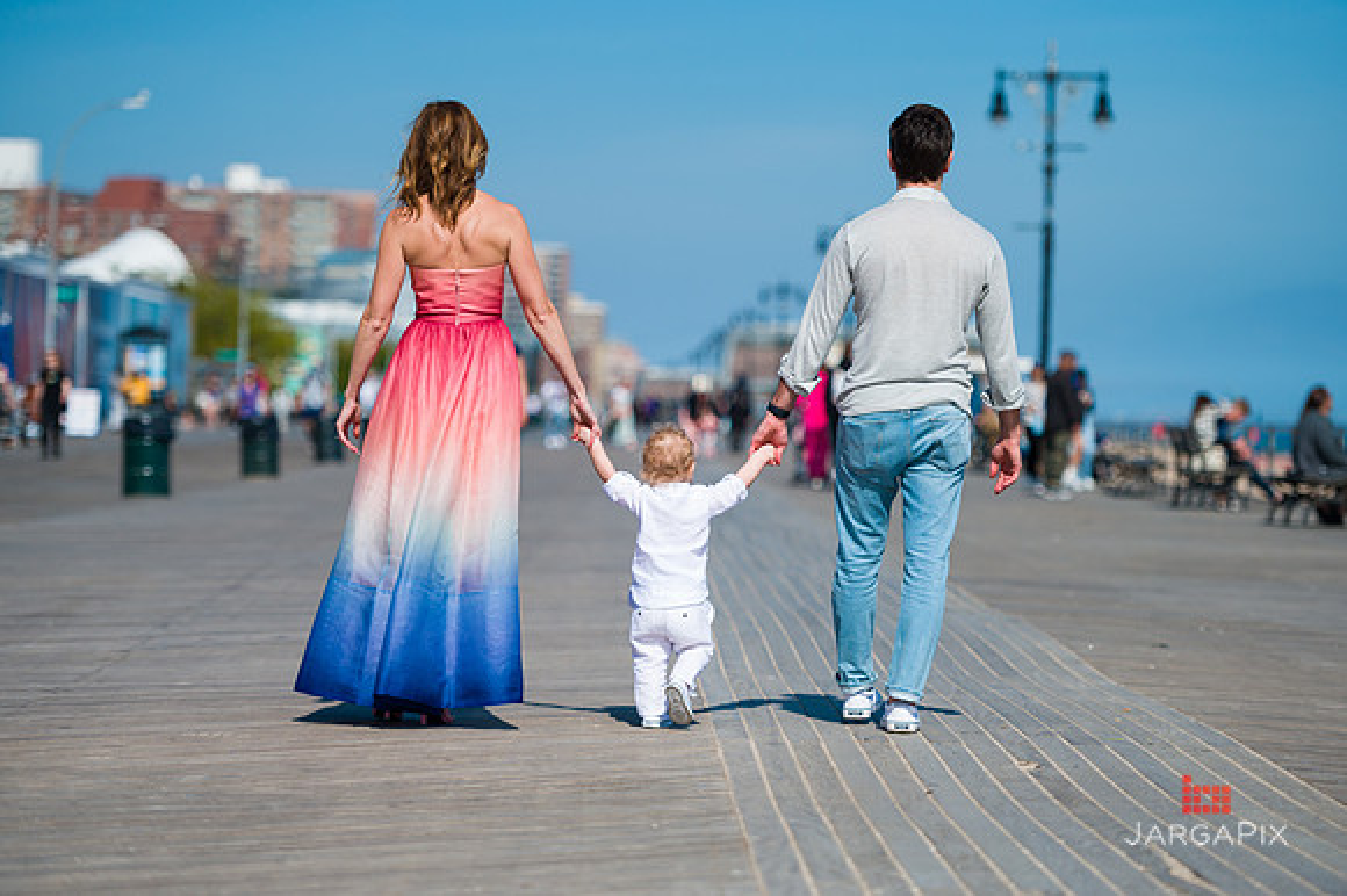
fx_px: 4674
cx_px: 674
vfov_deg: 11.0
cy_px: 448
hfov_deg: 16.4
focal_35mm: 125
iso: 200
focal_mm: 125
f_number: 3.2
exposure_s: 1/6400
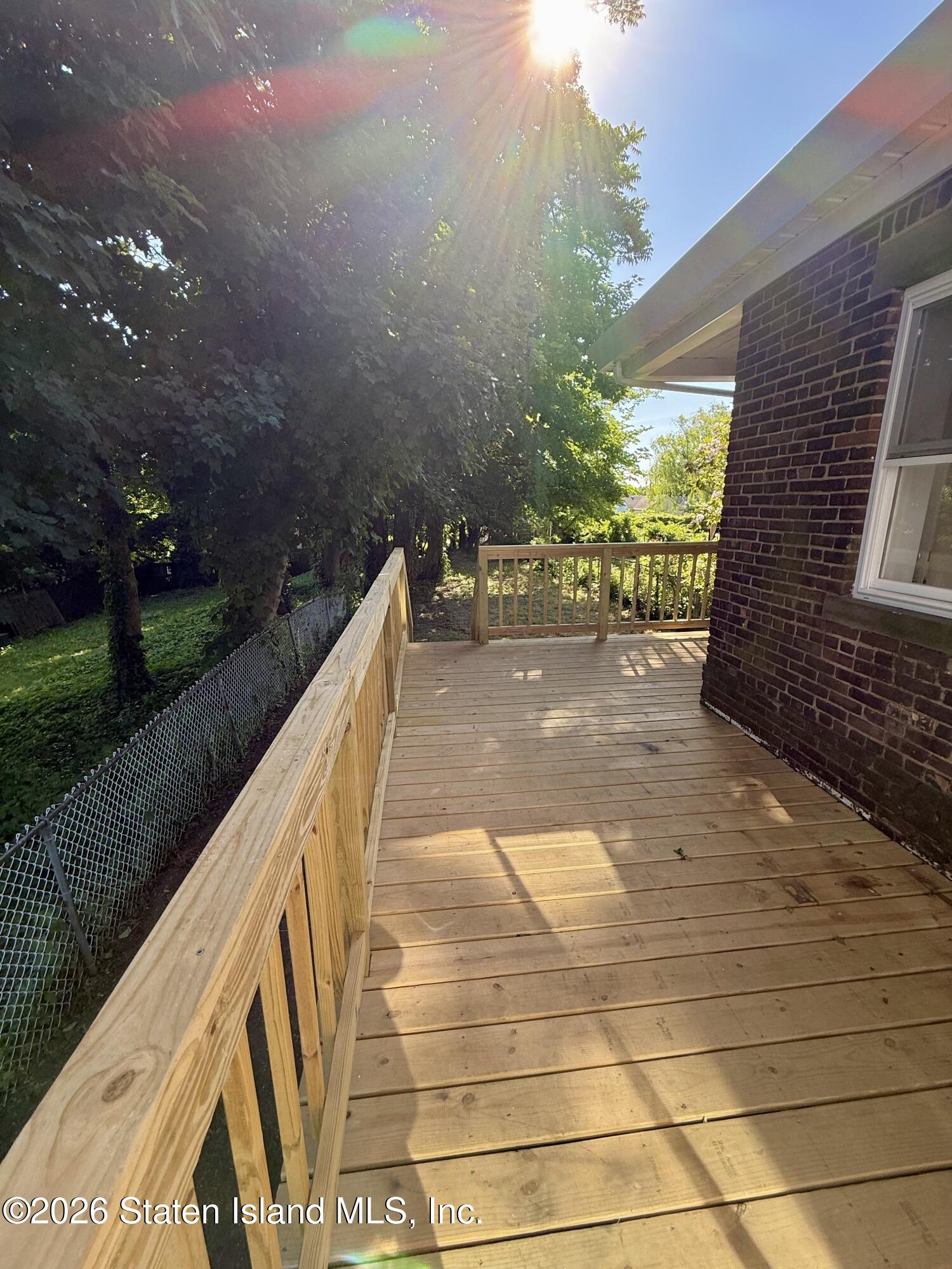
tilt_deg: -12.8
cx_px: 476
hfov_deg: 85.7
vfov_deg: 102.1
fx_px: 513
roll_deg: +1.0
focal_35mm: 14
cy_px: 634
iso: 50
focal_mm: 2.22
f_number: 2.2
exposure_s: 1/265
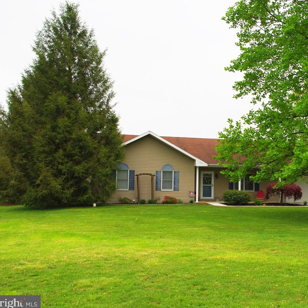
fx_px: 443
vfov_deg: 38.3
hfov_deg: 37.6
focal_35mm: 44
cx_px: 224
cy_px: 155
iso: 100
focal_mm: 23.13
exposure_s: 1/180
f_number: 4.5
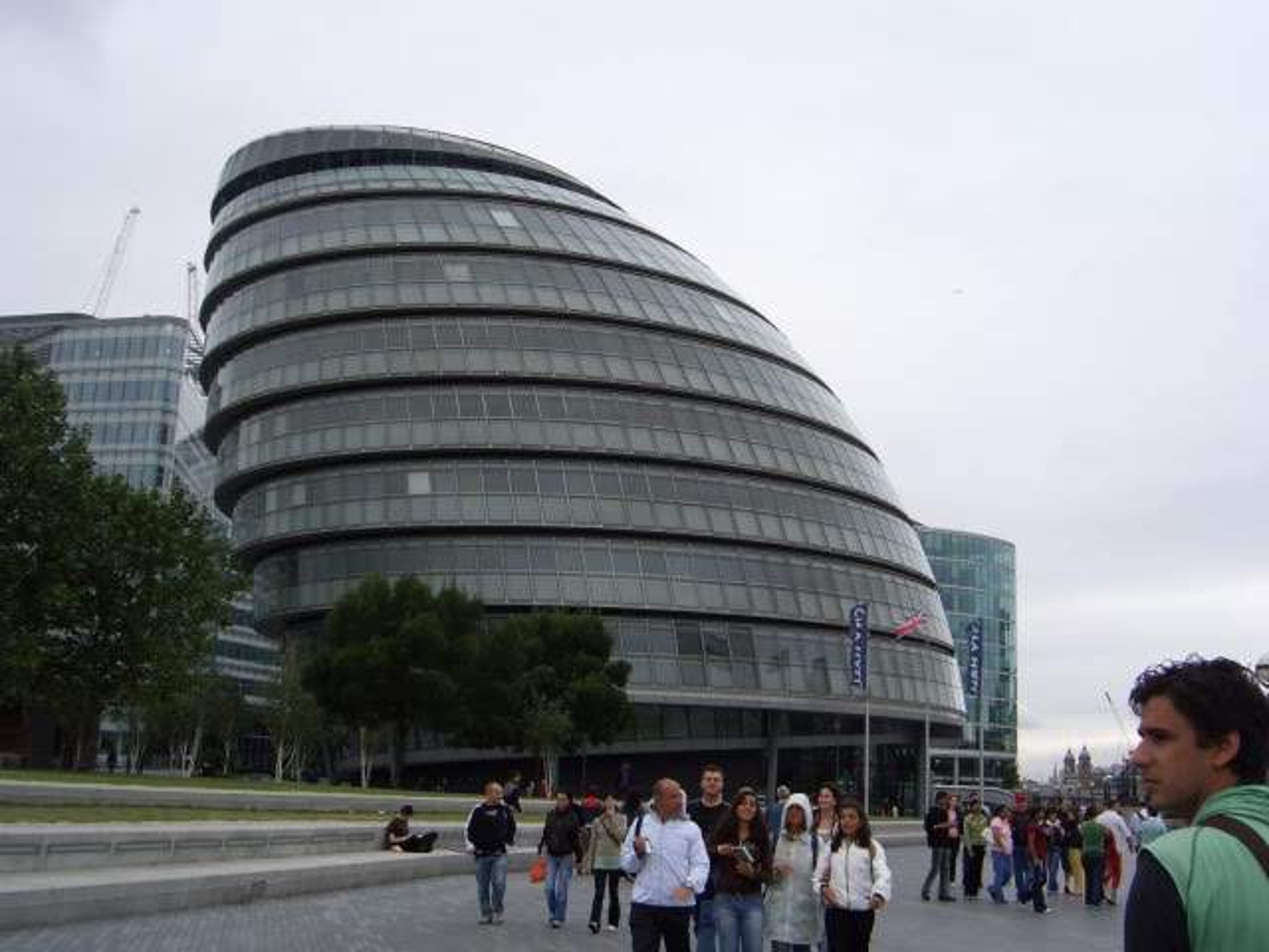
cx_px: 634
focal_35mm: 39
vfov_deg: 36.8
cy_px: 476
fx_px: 1430
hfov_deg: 47.9
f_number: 4.8
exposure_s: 1/200
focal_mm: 8
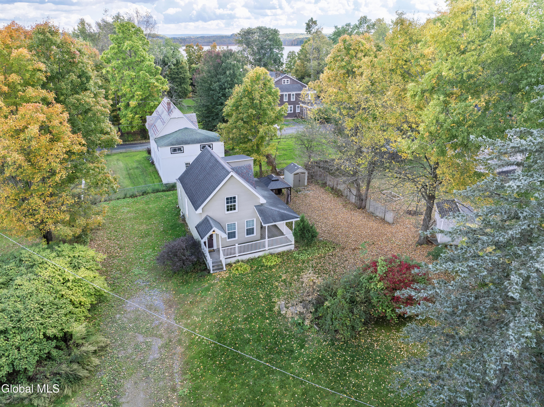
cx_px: 272
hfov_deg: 71.6
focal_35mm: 24
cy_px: 204
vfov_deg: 56.8
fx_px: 377
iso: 100
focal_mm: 12.29
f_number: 3.5
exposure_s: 1/120
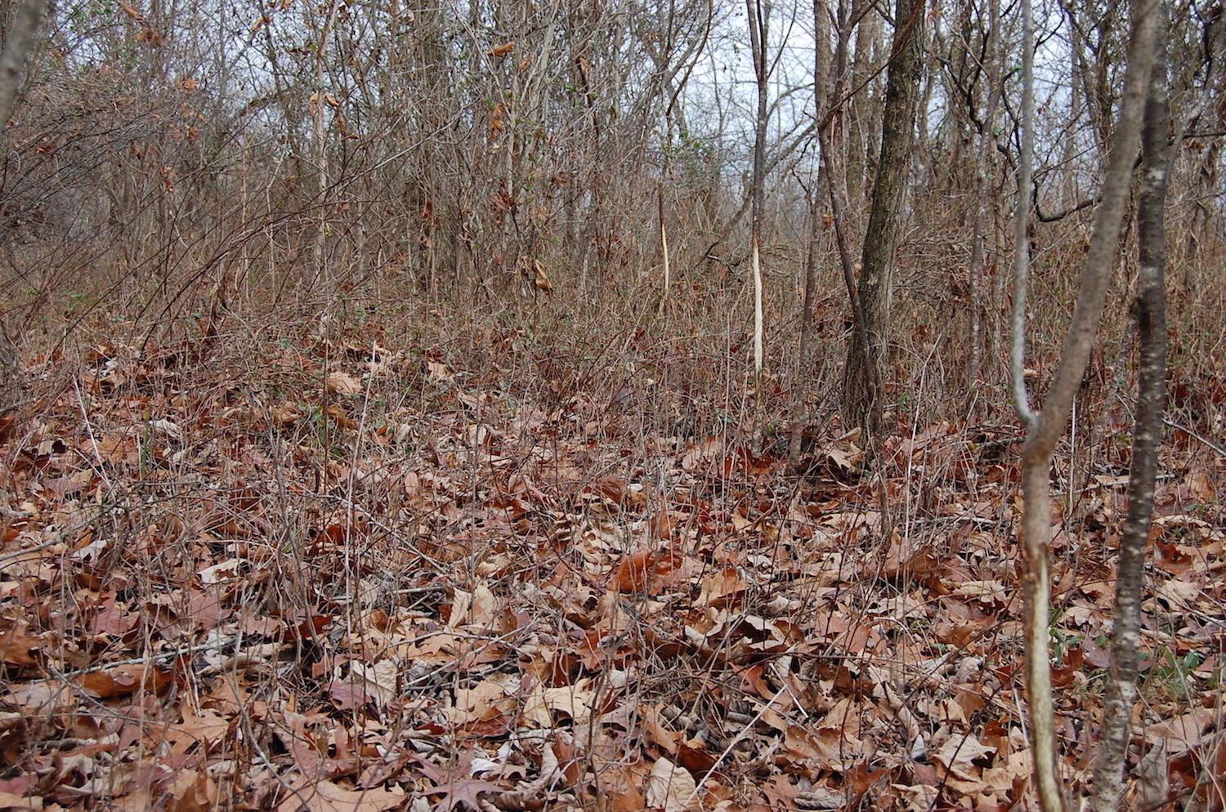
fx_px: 1581
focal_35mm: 46
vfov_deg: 28.8
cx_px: 613
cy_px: 406
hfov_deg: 42.4
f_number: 6.3
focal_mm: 31
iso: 200
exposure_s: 1/160
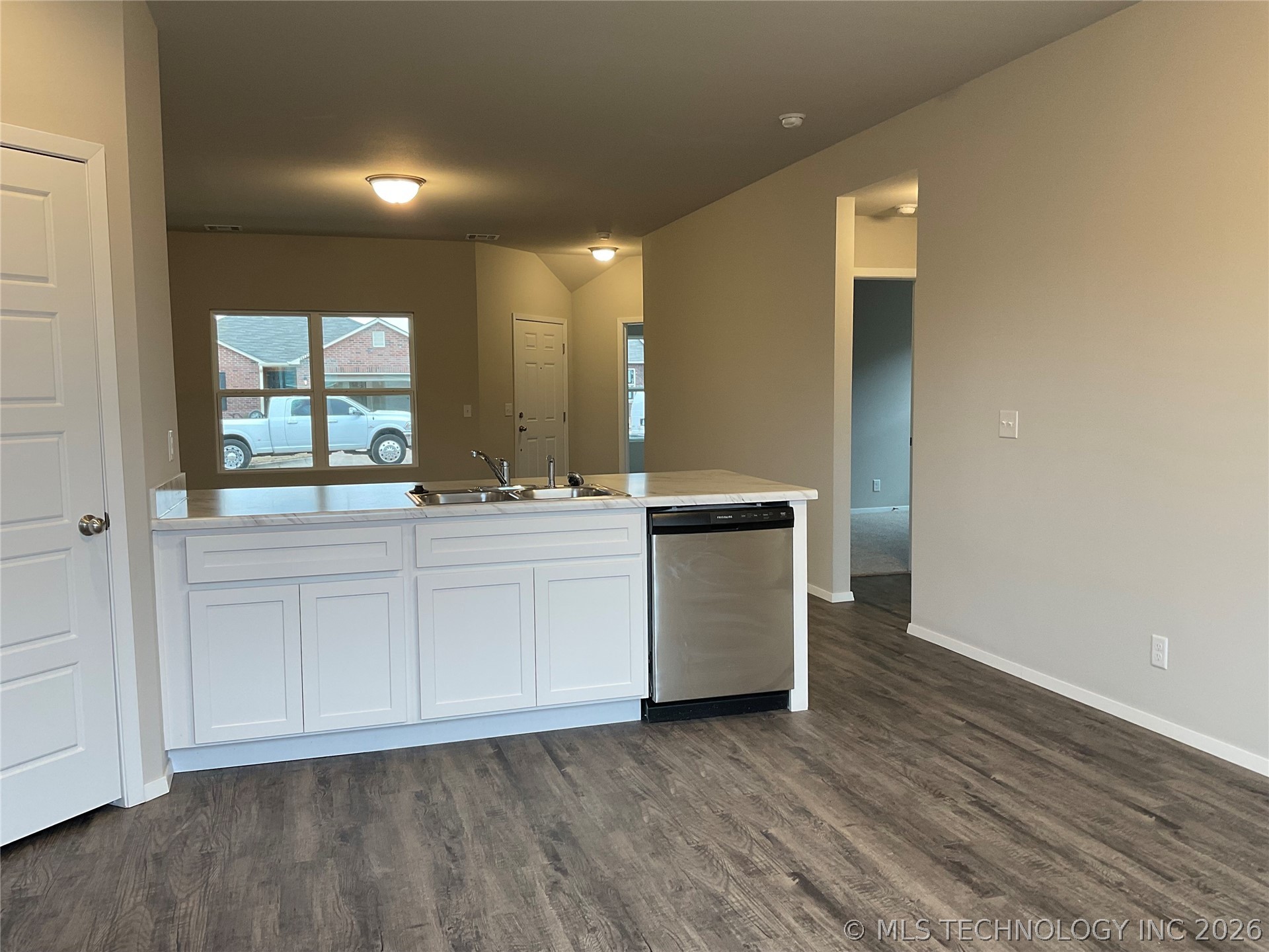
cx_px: 634
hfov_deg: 61.7
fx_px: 1063
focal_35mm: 29
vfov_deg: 48.2
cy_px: 476
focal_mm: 3
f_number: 1.8
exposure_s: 1/60
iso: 50
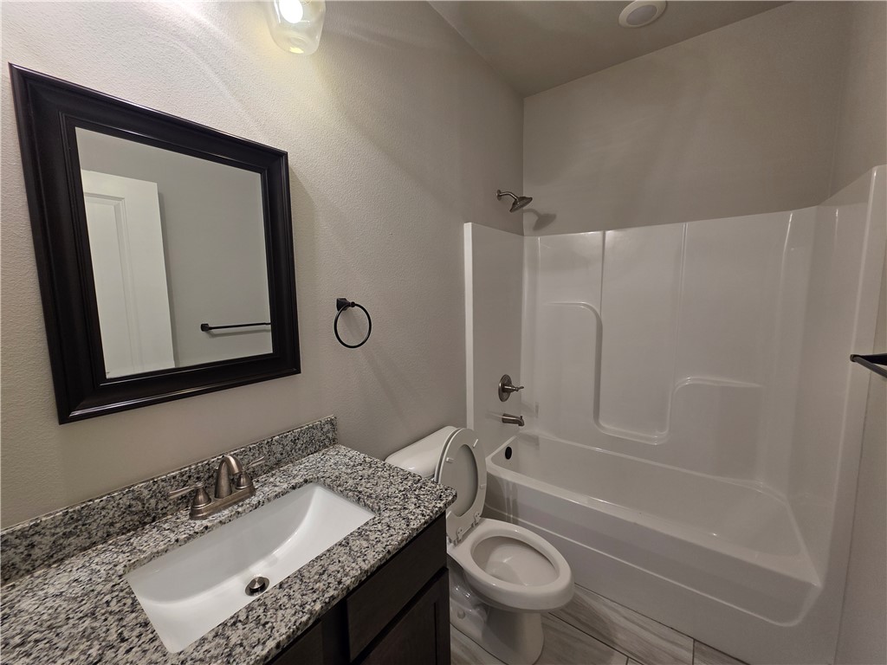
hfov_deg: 106.2
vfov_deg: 89.9
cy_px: 332
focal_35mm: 13
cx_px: 444
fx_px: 333
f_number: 1.9
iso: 50
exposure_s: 1/120
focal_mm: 2.2
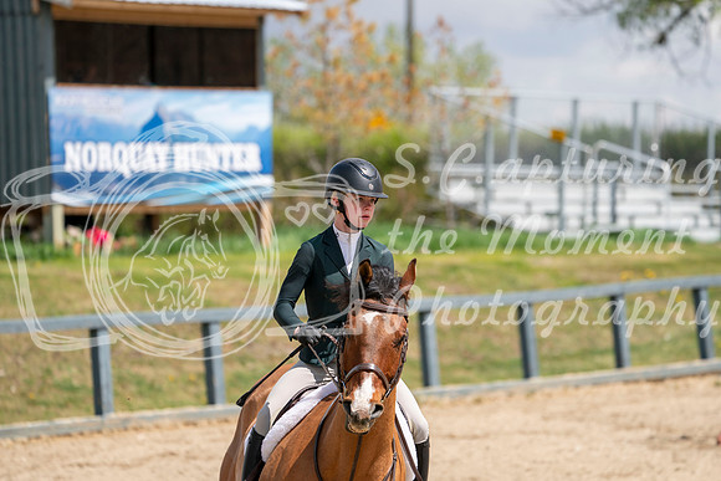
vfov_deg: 5.6
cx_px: 360
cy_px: 240
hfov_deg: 8.3
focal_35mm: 247
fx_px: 4948
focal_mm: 247
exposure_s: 1/500
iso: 100
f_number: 5.6
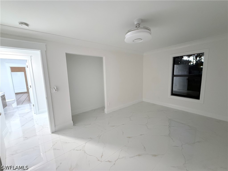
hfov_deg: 102.1
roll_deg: +2.1
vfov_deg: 85.7
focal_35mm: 14
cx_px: 114
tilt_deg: -6.0
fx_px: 92
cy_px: 86
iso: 1000
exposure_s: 1/40
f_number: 2.2
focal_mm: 2.22
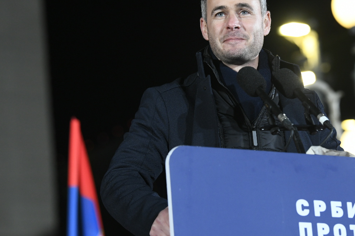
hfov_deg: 9.6
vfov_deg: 6.4
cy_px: 83
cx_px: 270
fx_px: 2100
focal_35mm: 213
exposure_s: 1/500
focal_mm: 130
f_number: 4
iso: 2000
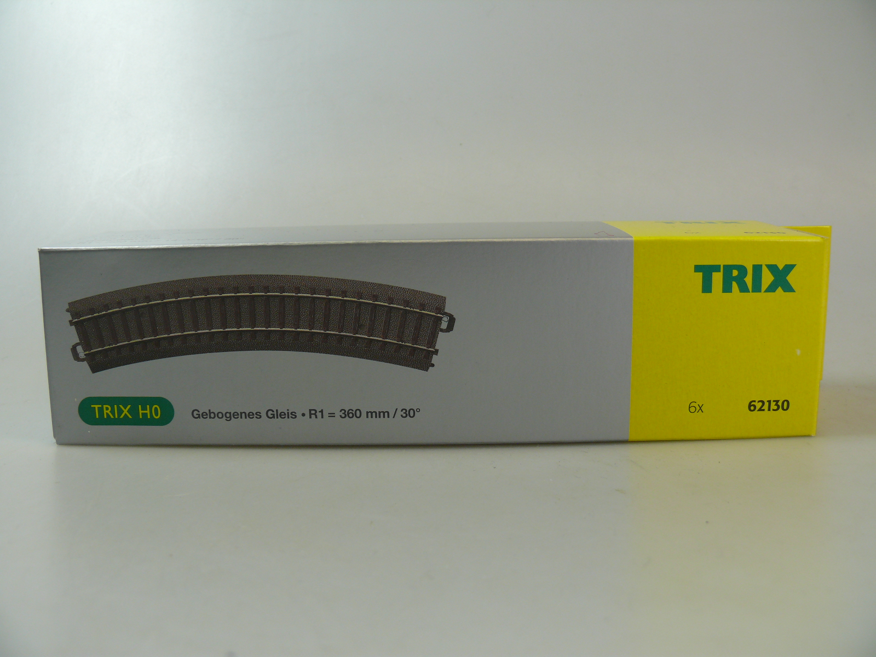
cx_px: 438
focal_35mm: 35
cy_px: 328
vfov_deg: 40.7
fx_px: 886
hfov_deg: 52.6
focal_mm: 7.4
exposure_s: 1/100
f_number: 4
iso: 100
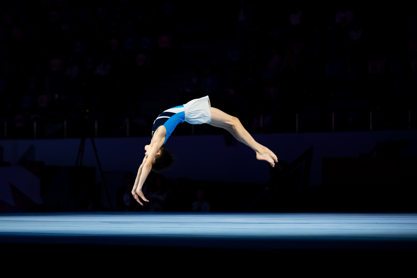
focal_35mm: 158
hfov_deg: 13.0
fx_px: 1830
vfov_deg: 8.7
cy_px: 99
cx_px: 179
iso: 6400
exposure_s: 1/1000
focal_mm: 115
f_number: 2.8
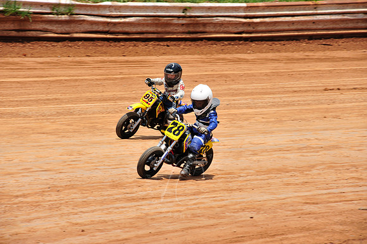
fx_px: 2038
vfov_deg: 6.9
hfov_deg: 10.3
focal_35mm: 200
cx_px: 184
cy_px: 122
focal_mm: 200
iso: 200
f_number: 10
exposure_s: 1/400
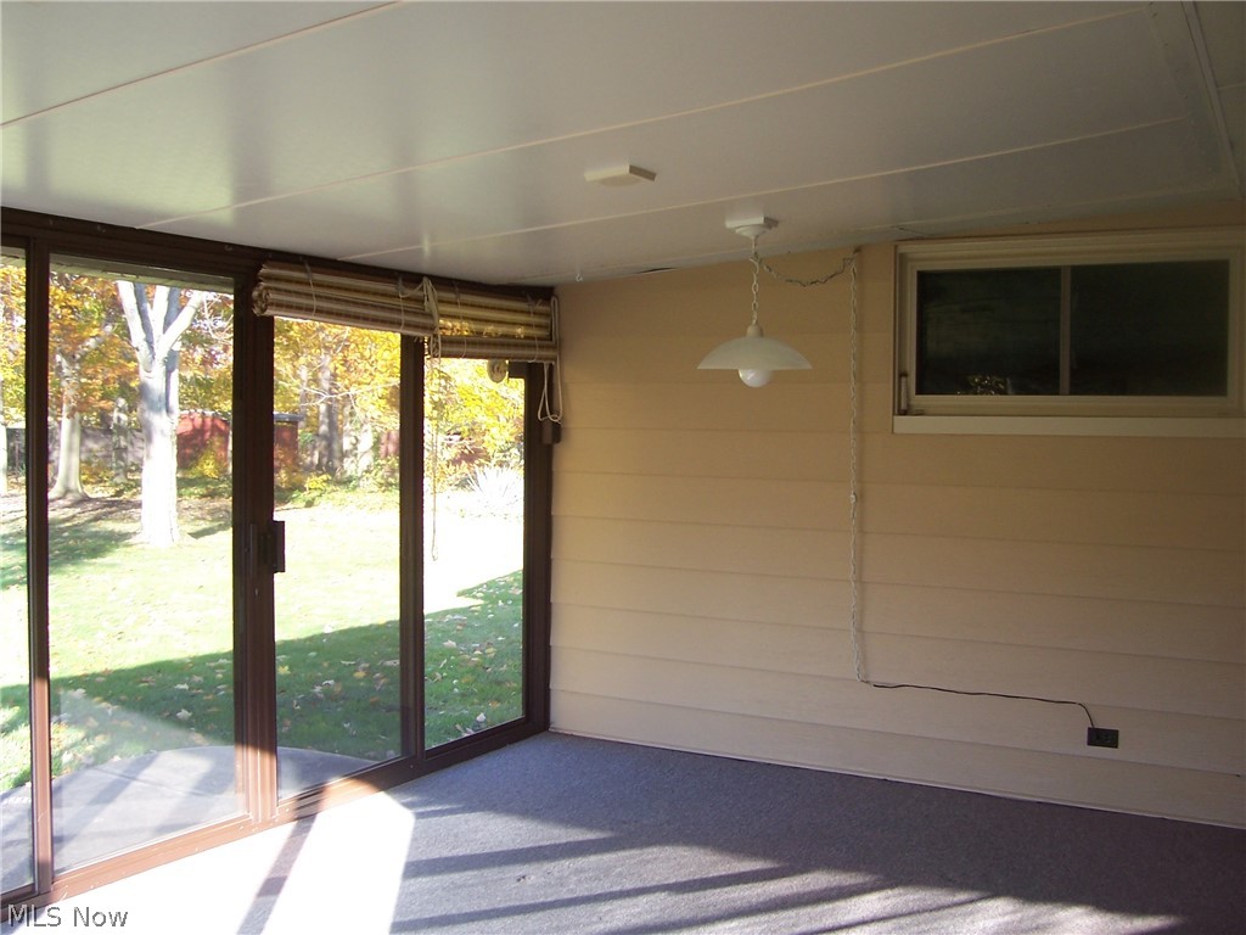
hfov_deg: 54.0
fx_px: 1224
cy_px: 468
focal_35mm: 34
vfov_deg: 41.8
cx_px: 623
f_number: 2.7
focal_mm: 5.6
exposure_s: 1/60
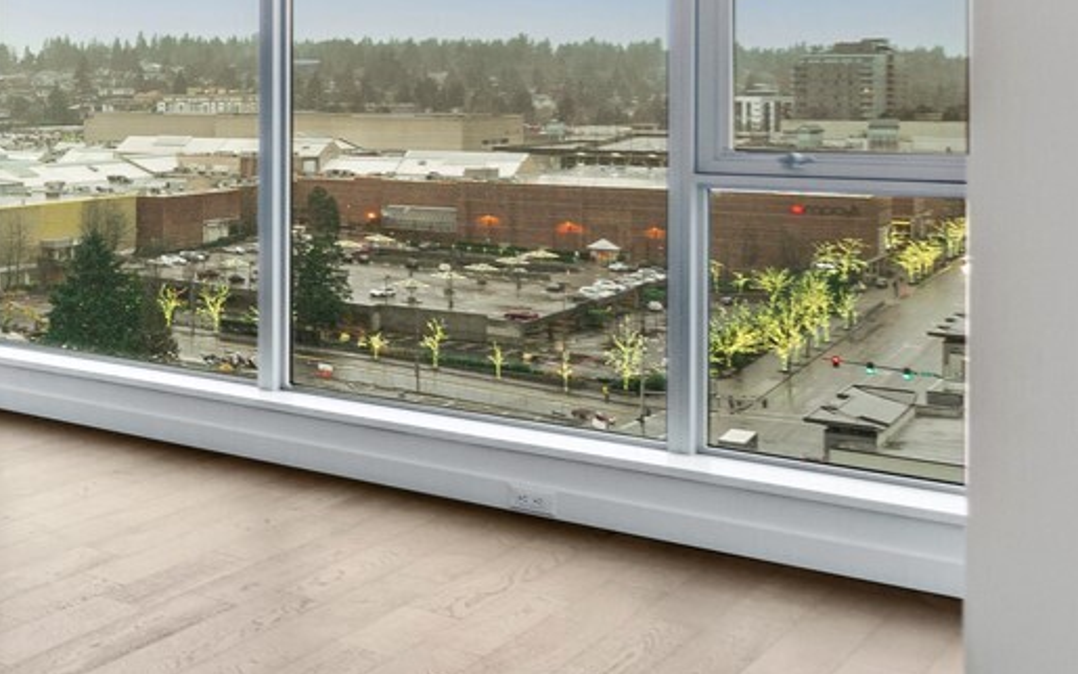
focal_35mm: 47
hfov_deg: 28.2
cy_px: 91
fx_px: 1381
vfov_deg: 26.7
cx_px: -539
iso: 200
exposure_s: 1/1.25
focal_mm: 14
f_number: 8
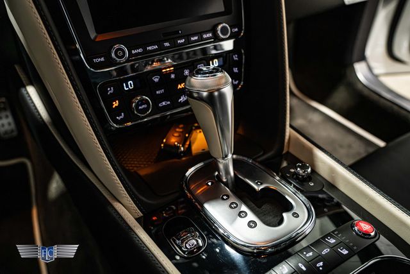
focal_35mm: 30
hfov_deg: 61.9
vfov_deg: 43.6
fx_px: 342
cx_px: 205
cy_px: 137
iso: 1600
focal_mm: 30
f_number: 4
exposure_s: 1/40
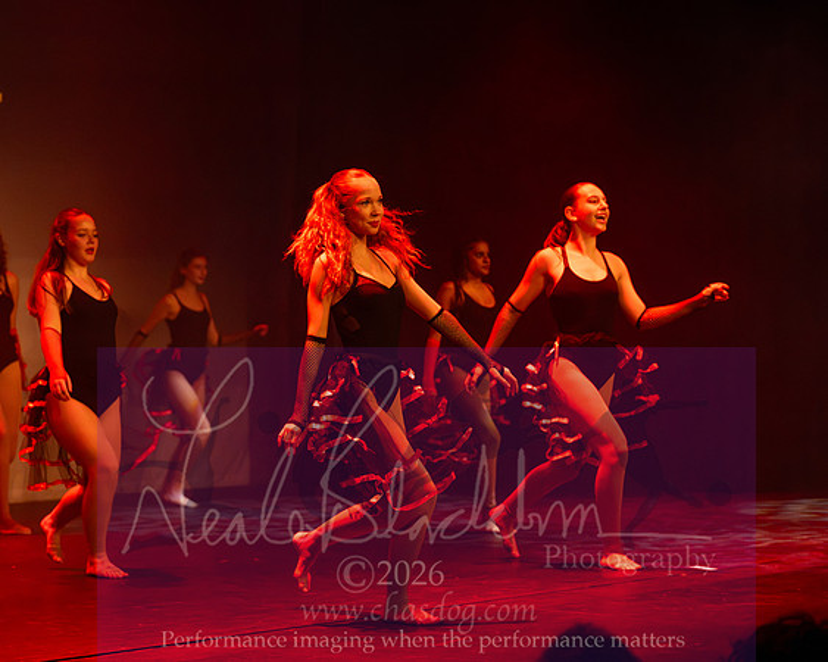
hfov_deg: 21.5
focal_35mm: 89
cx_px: 358
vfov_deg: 17.3
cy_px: 331
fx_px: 2181
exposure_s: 1/250
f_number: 3.5
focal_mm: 79
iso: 5000
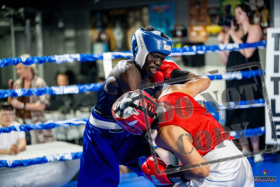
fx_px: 731
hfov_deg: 21.7
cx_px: 140
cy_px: 94
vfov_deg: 14.6
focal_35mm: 94
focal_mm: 94
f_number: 2
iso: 6400
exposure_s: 1/1000
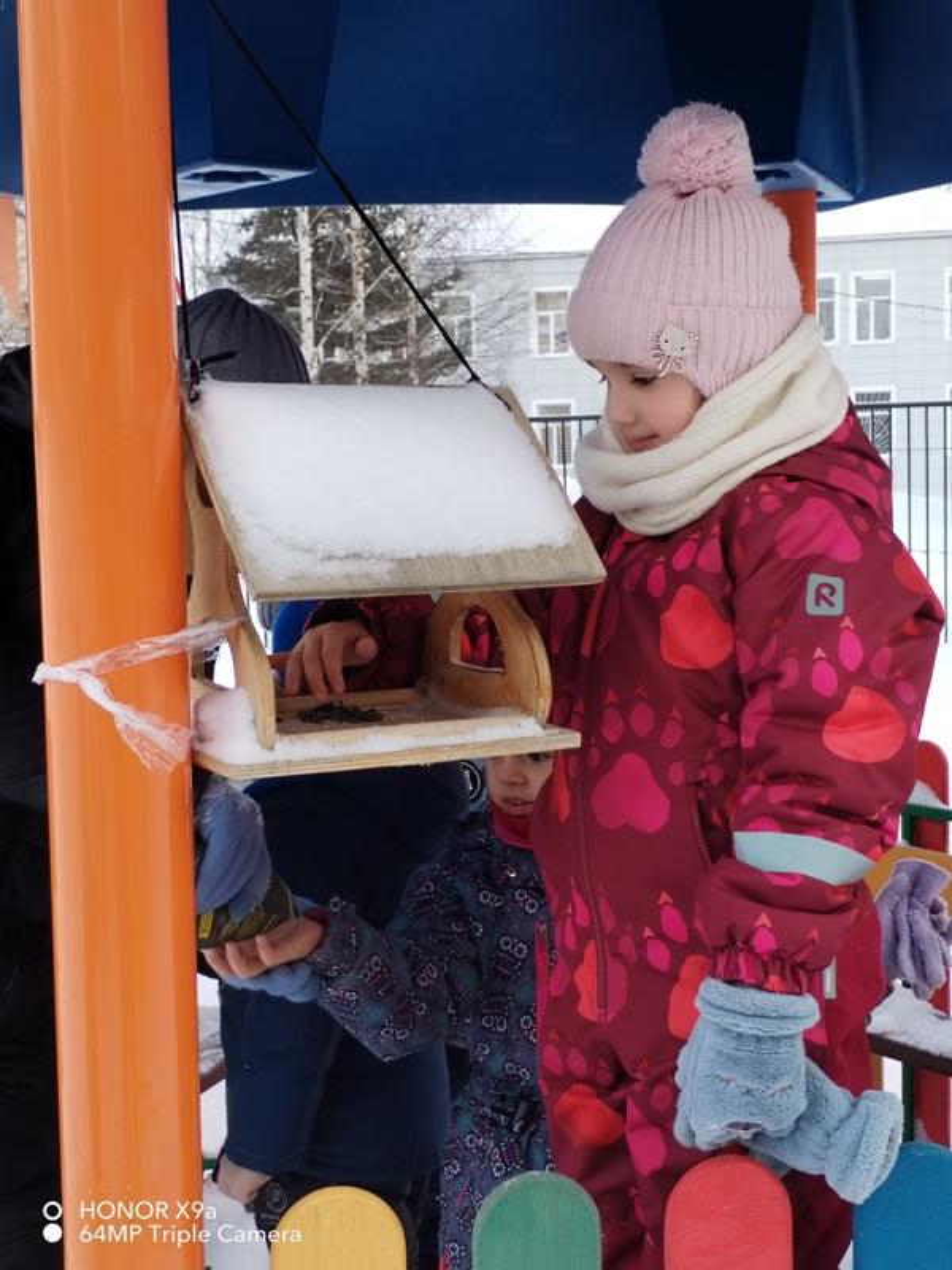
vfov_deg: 33.8
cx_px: 476
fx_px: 2090
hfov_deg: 25.7
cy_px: 635
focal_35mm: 57
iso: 100
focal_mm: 4.75
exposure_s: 1/162
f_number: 1.8
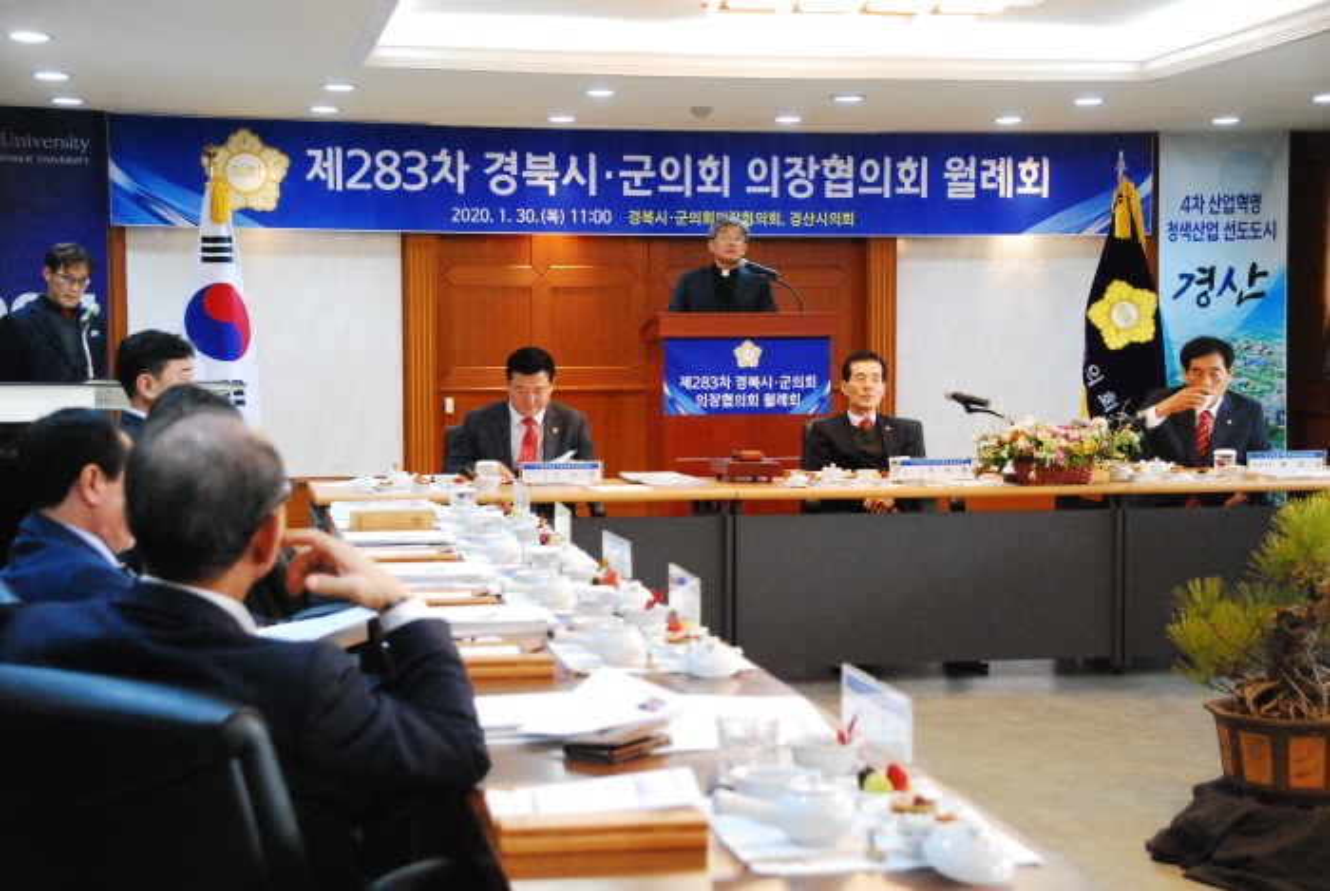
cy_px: 446
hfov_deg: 35.0
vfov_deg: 23.9
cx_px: 665
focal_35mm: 57
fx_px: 2109
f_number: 5
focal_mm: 38
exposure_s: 1/100
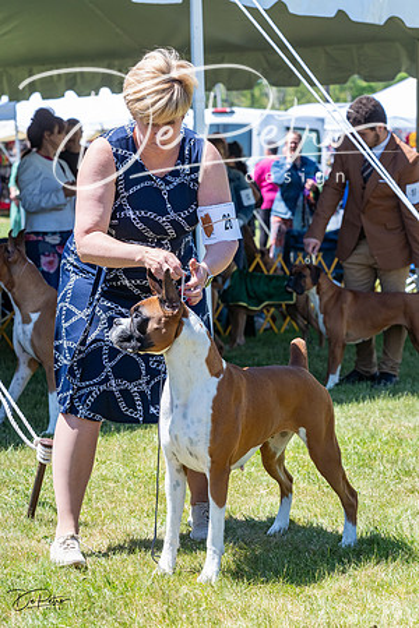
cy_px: 314
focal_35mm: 100
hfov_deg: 13.7
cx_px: 210
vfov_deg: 20.4
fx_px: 1746
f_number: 7.1
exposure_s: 1/1600
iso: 1250
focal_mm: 100
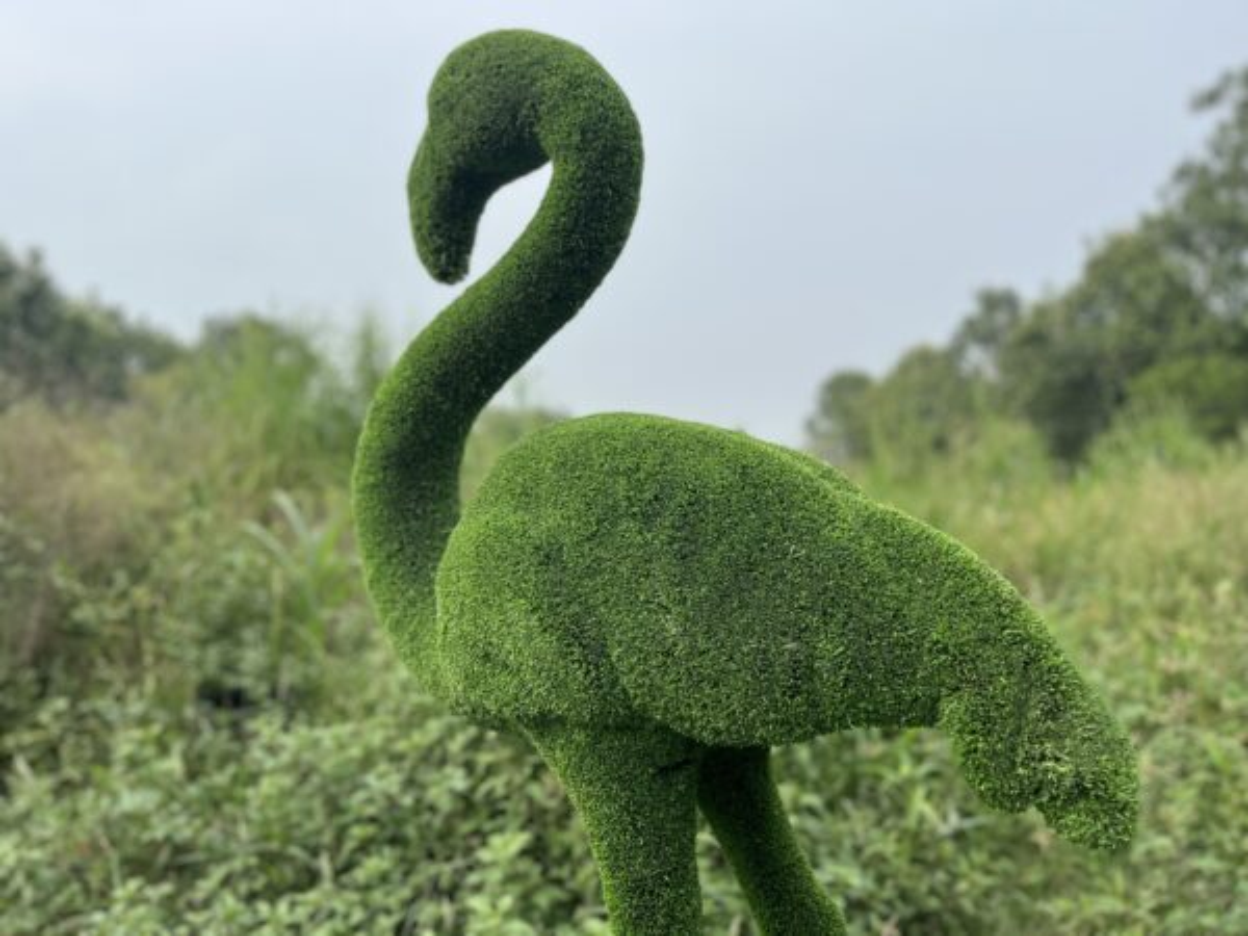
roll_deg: -1.3
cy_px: 468
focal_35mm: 26
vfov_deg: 53.1
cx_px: 624
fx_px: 937
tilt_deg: +5.3
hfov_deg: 67.3
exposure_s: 1/2967
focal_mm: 5.1
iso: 50
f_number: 1.6
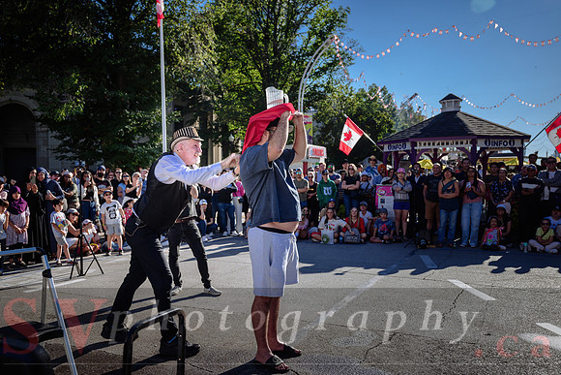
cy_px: 187
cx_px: 256
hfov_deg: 58.5
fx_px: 500
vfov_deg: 41.1
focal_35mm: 32
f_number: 4
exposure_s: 1/250
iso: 64
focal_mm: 29.5
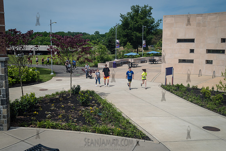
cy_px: 76
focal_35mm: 38
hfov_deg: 51.2
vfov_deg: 35.5
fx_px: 236
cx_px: 108
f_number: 4
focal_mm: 35
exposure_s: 1/3200
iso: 200
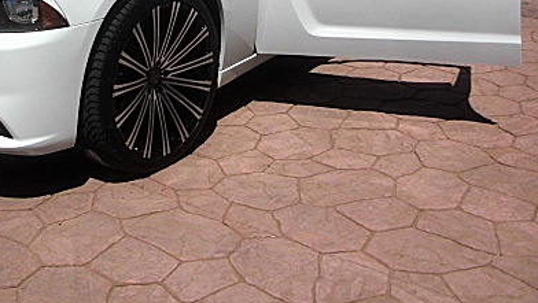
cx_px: 178
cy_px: -12
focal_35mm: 64
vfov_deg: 18.3
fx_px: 913
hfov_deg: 32.5
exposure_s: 1/250
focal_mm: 6.3
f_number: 7.9
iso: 50
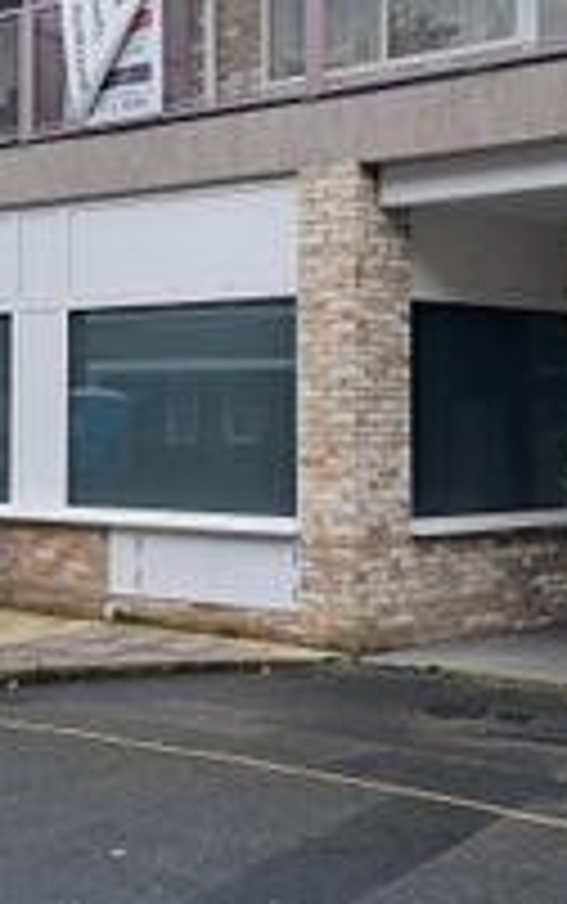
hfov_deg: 22.8
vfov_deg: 35.6
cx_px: 234
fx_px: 1406
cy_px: 387
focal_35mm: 57
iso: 80
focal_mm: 4
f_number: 1.8
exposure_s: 1/60
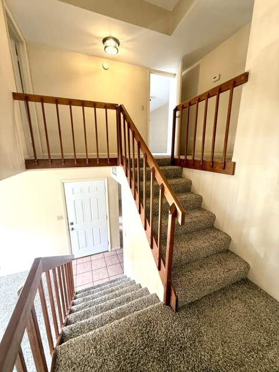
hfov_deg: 85.7
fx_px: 150
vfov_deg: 102.1
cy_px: 186
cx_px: 140
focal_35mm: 14
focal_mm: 2.22
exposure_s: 1/60
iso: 160
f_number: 2.2
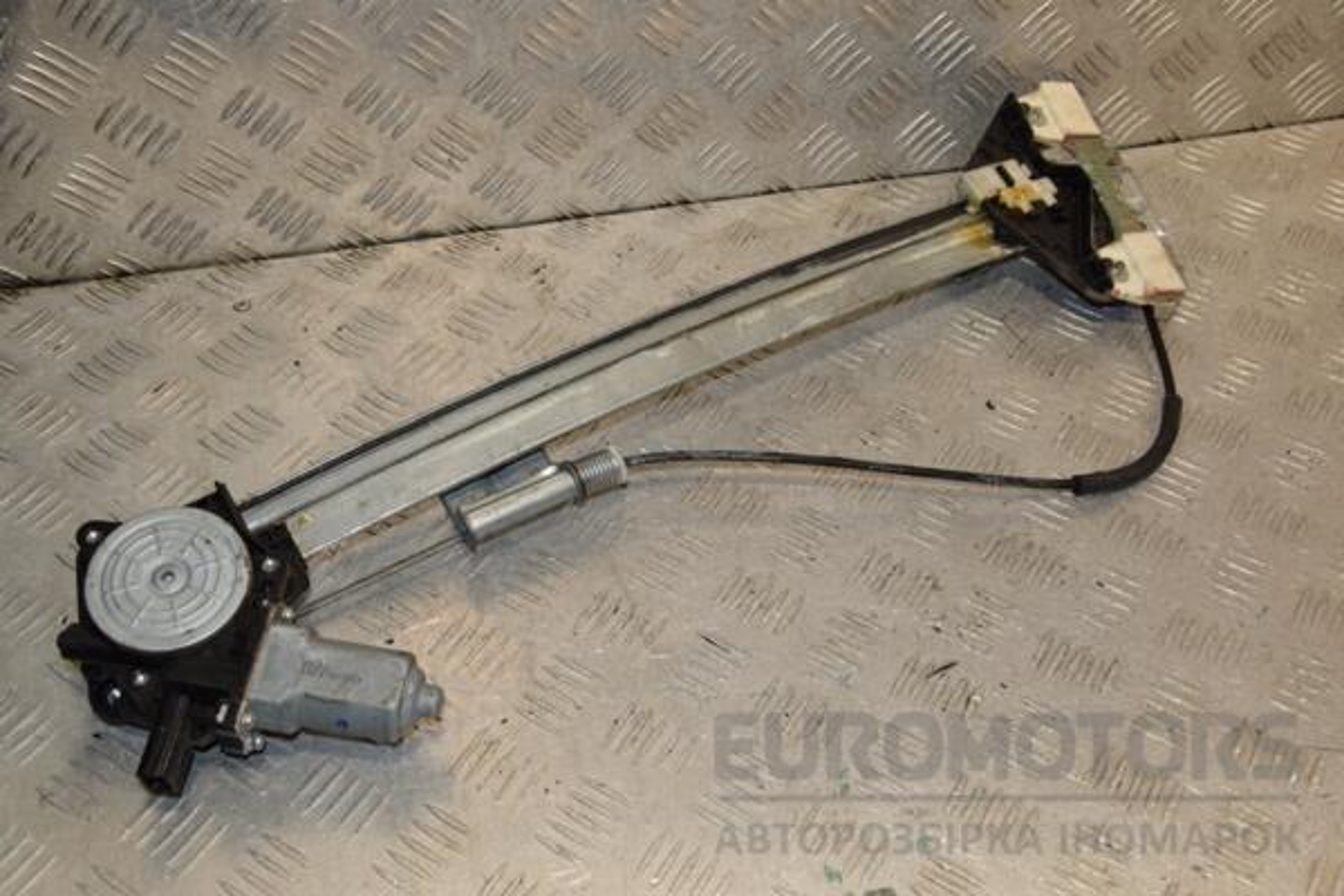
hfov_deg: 49.6
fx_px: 1456
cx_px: 672
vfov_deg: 34.2
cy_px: 448
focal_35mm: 39
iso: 800
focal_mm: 26
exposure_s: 1/200
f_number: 8
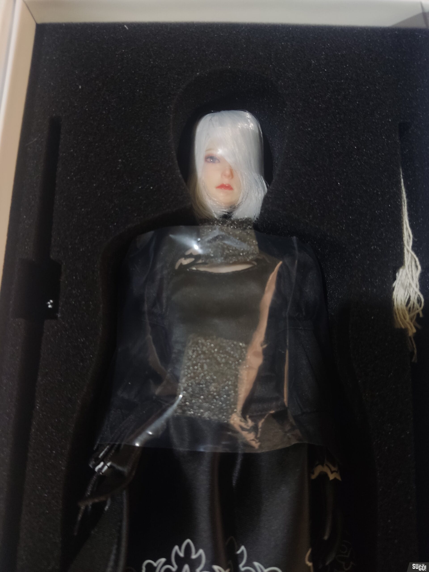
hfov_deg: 54.9
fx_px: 413
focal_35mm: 25
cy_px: 286
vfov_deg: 69.4
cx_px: 214
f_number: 1.79
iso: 529
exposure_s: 1/30
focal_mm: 4.71
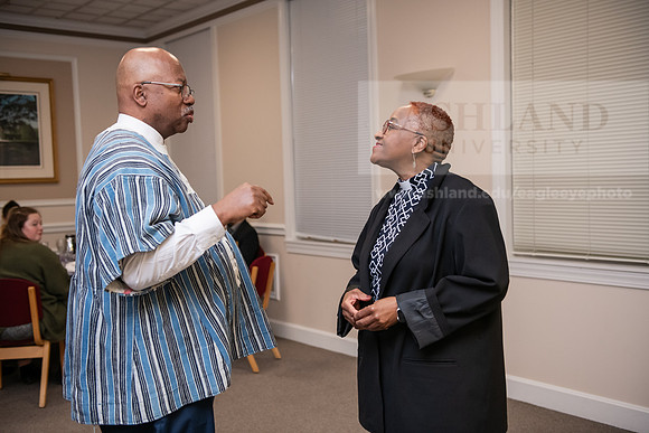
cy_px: 216
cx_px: 324
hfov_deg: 46.4
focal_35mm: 42
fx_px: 757
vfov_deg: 31.9
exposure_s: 1/200
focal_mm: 42
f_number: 3.2
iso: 2000
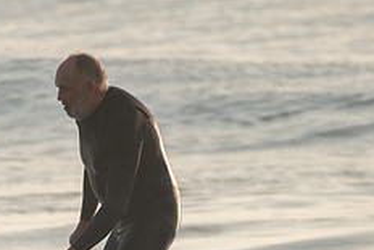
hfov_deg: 1.4
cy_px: 265
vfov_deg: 0.9
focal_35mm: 1512
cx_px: 103
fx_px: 15717
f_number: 5.6
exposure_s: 1/500
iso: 250
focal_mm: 500
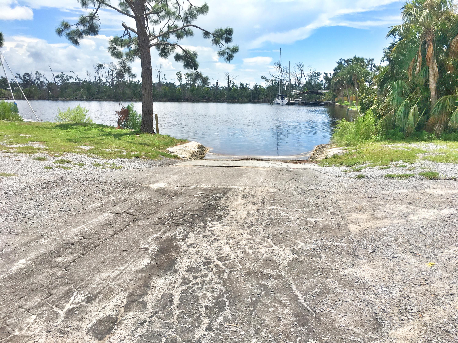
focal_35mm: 29
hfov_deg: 61.7
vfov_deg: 48.2
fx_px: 384
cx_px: 229
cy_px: 172
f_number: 2.2
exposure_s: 1/2747
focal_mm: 4.15
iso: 25
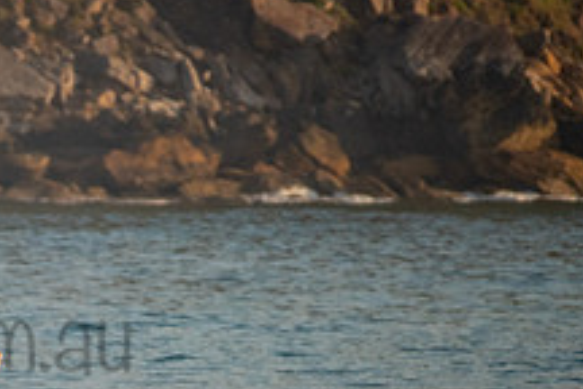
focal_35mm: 1711
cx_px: -42
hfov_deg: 1.2
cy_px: 449
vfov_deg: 0.8
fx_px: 27707
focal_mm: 500
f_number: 5.6
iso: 450
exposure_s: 1/500
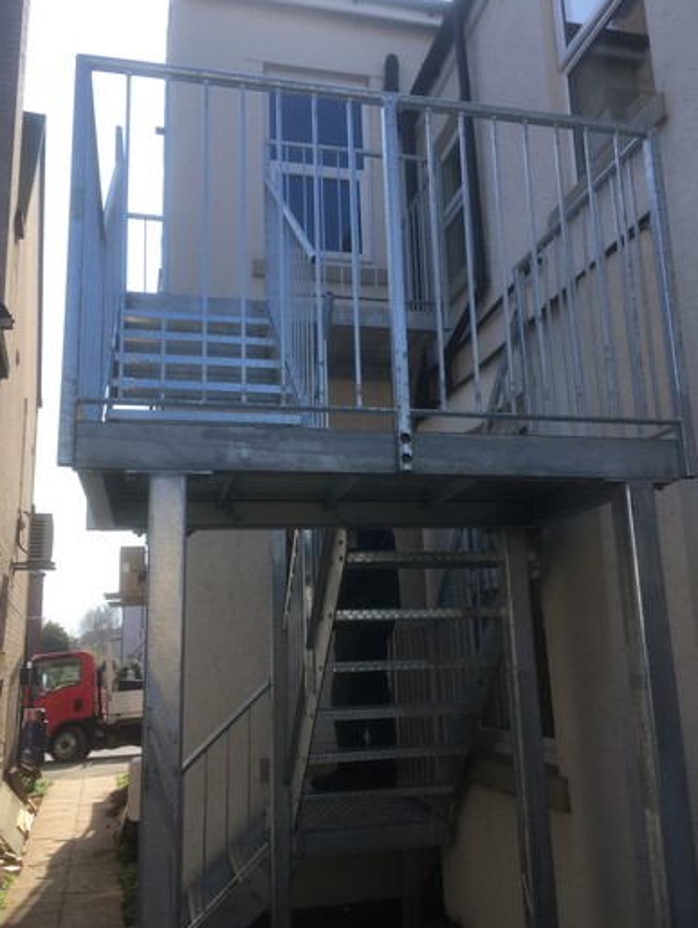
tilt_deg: +11.9
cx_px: 352
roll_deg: +1.7
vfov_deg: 59.9
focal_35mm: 30
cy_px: 475
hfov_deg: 46.8
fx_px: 806
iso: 25
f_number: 2.2
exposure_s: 1/836
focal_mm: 4.15
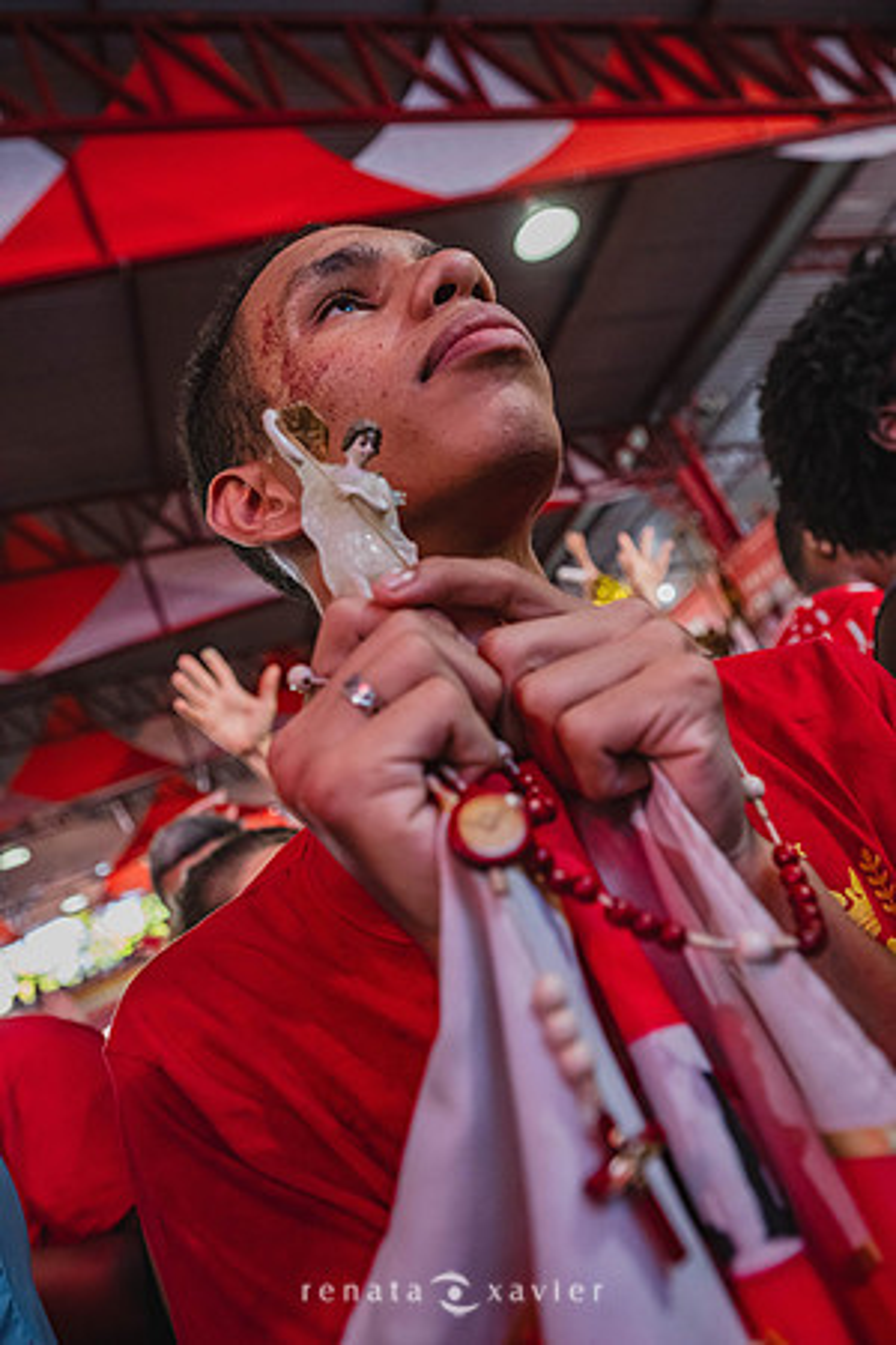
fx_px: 896
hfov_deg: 53.1
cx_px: 448
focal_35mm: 24
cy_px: 672
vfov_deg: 73.7
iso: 2000
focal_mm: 24
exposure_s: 1/250
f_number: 4
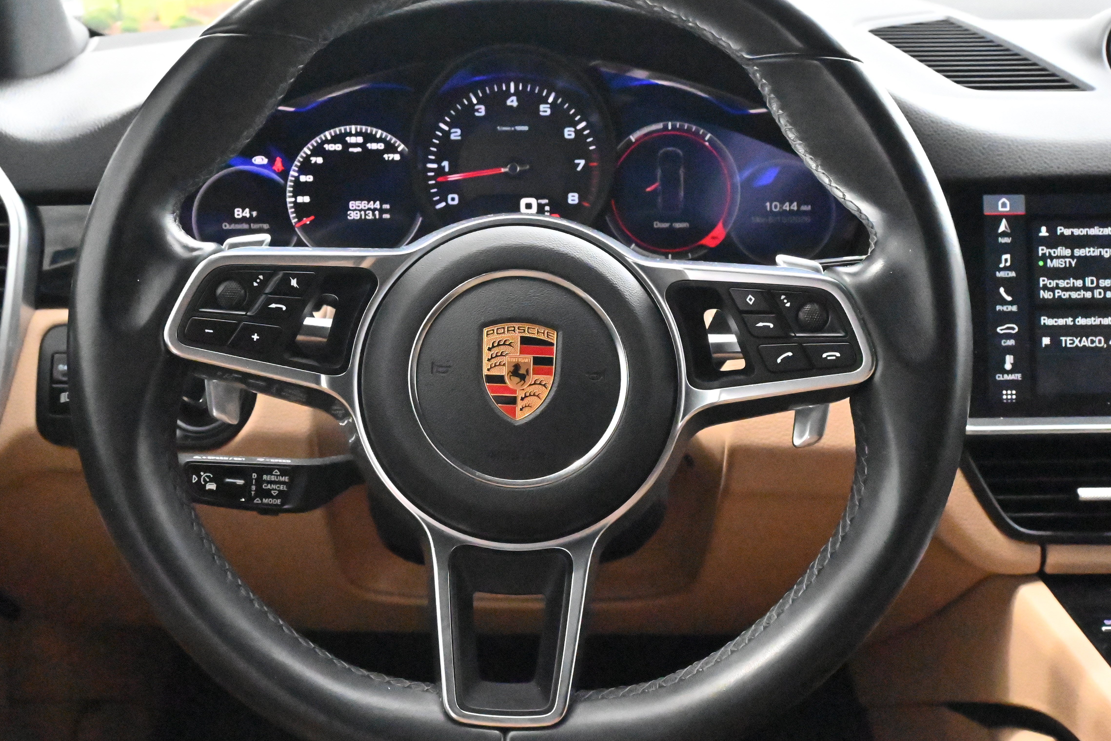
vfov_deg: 29.9
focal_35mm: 45
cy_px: 323
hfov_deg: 43.6
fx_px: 1386
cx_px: 511
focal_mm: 24.5
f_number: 8
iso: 16000
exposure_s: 1/2000
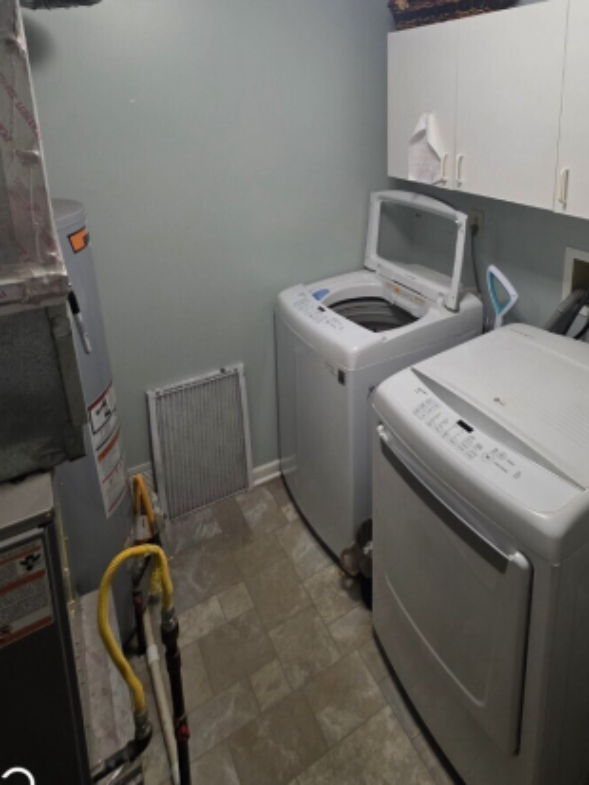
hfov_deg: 61.9
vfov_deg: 74.2
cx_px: 393
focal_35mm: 21
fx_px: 476
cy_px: 212
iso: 160
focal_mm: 2.2
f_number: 1.9
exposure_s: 1/60
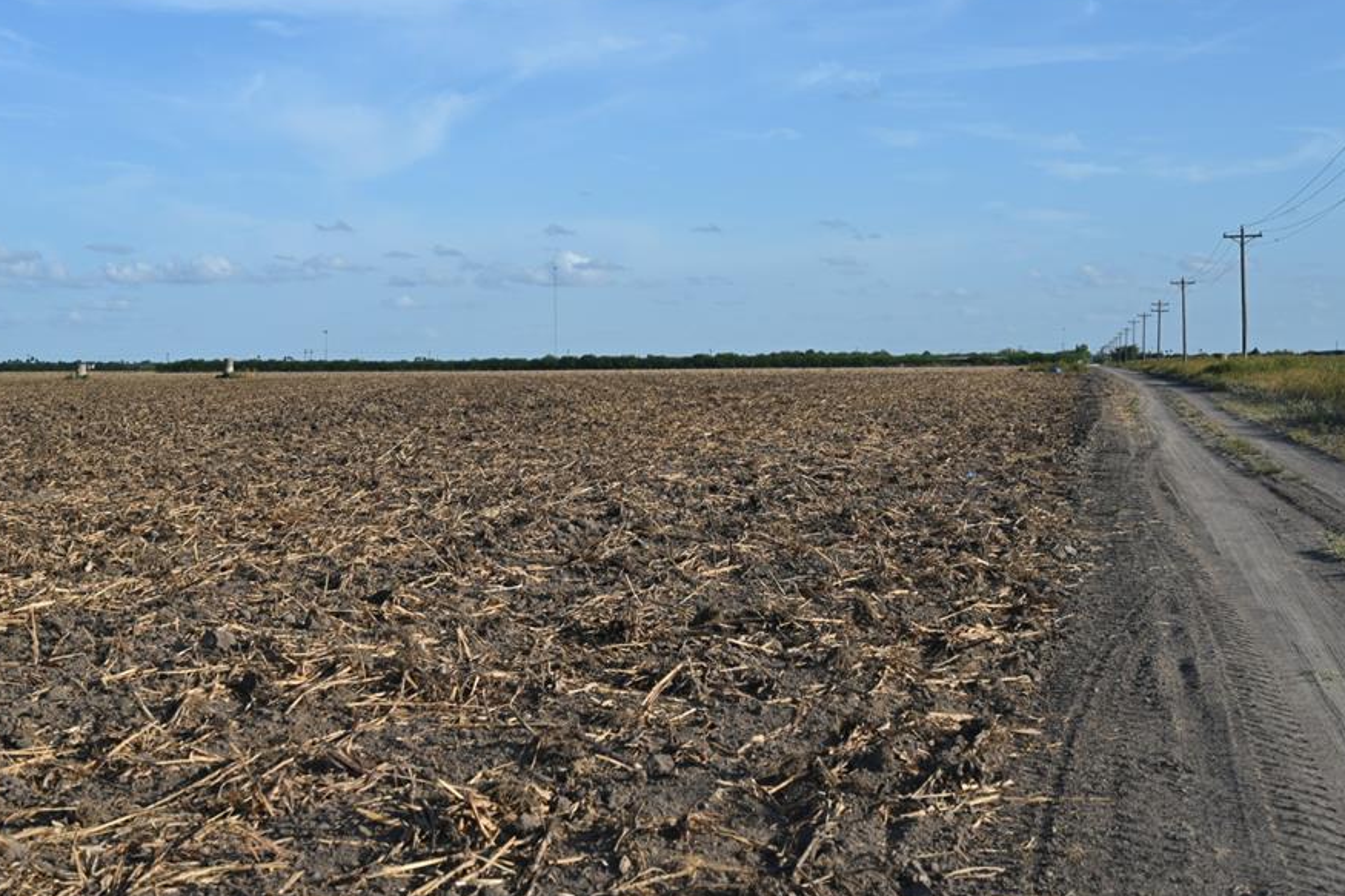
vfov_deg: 24.6
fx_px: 2054
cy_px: 381
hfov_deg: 36.2
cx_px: 647
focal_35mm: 55
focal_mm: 47
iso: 100
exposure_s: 1/400
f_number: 7.1
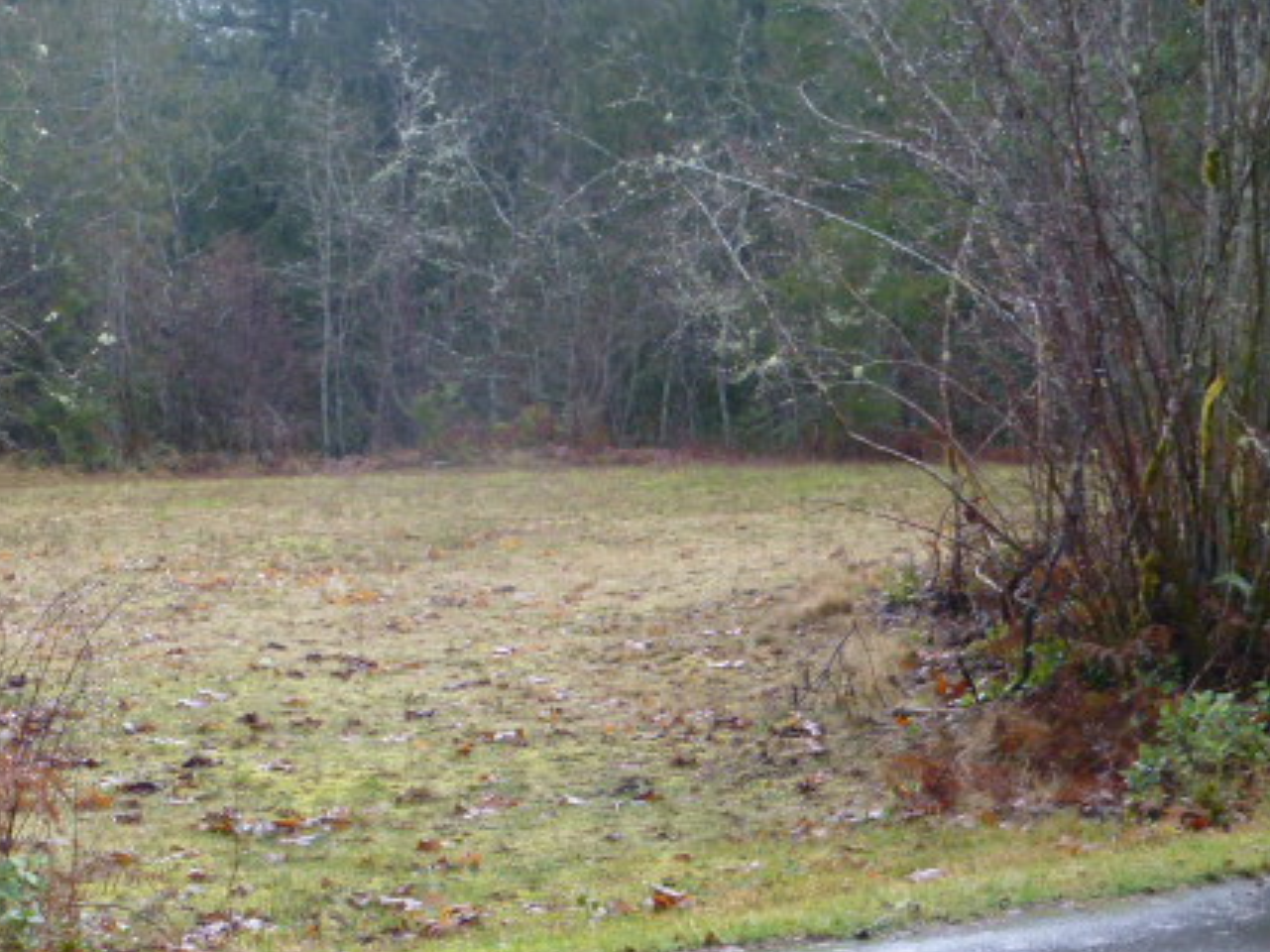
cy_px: 449
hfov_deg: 23.9
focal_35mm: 81
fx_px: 2971
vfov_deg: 18.2
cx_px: 321
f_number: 4.6
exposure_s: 1/60
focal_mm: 9.7
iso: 400
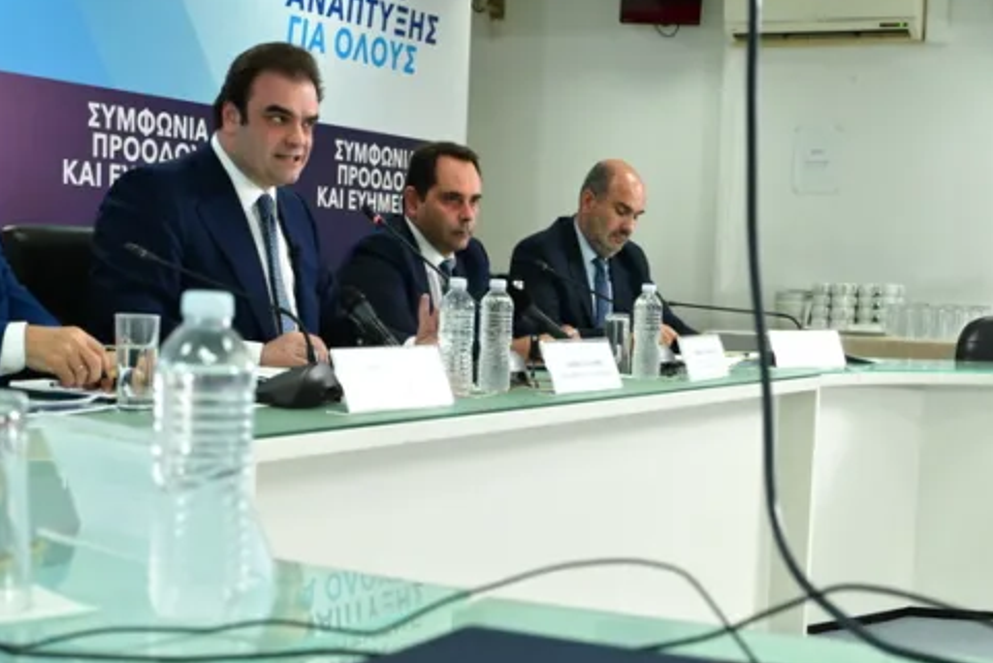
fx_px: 1821
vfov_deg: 20.5
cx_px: 557
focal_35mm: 66
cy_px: 493
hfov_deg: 30.5
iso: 6400
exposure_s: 1/500
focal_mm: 31
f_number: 4.5
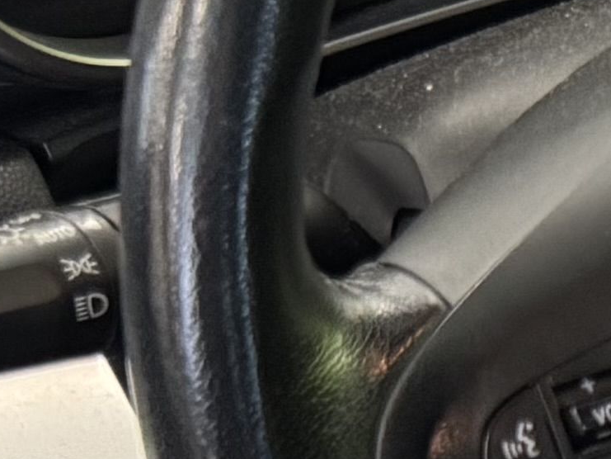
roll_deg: -7.4
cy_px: 717
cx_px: 1765
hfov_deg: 8.9
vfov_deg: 7.9
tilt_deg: -39.4
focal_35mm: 185
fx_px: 3266
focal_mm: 6.76
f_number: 1.78
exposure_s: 1/50
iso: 640
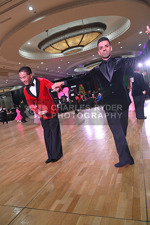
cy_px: 112
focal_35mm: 24
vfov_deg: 73.7
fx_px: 150
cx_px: 75
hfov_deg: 53.2
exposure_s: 1/400
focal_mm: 24
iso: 2500
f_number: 5
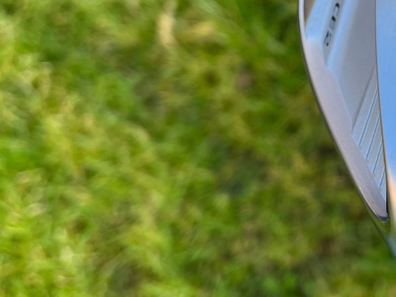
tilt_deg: -71.8
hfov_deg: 33.7
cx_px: 375
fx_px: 606
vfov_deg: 27.4
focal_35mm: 53
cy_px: 99
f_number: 1.6
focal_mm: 5.1
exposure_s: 1/390
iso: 50
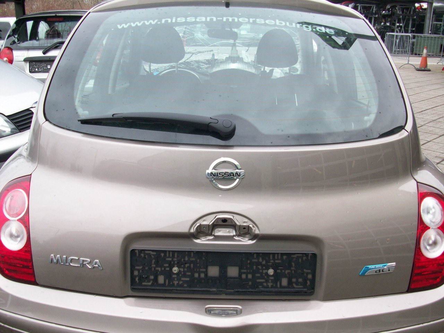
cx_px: 222
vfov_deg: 41.8
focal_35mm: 34
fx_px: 436
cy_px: 166
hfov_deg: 54.0
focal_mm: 5.7
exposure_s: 1/94.7
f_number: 2.8
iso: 64
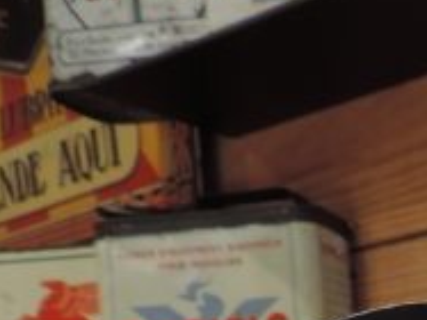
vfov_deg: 17.4
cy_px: 462
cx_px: 678
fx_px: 949
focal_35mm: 77
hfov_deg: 20.7
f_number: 3
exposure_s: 1/30
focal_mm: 4.3
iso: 250
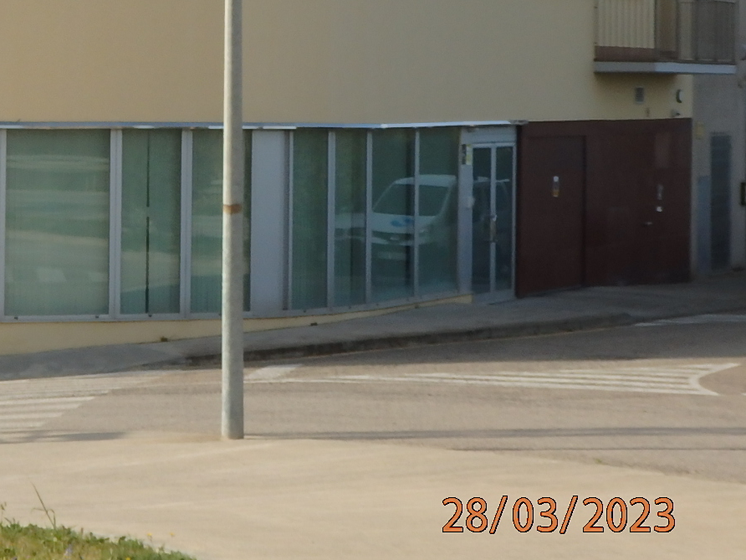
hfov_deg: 13.7
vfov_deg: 10.4
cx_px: -30
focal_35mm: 142
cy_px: 39
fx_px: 3060
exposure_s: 1/1000
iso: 125
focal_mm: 11.9
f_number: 12.4
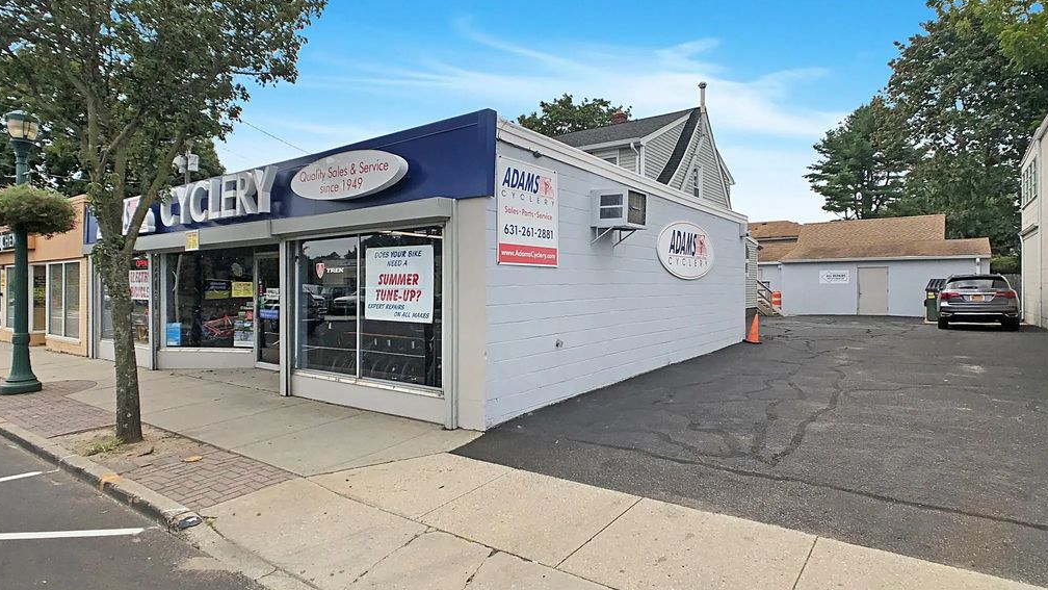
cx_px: 519
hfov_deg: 62.6
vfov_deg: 37.7
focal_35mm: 31
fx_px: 861
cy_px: 265
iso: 20
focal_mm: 4
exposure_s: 1/2525
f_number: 1.8
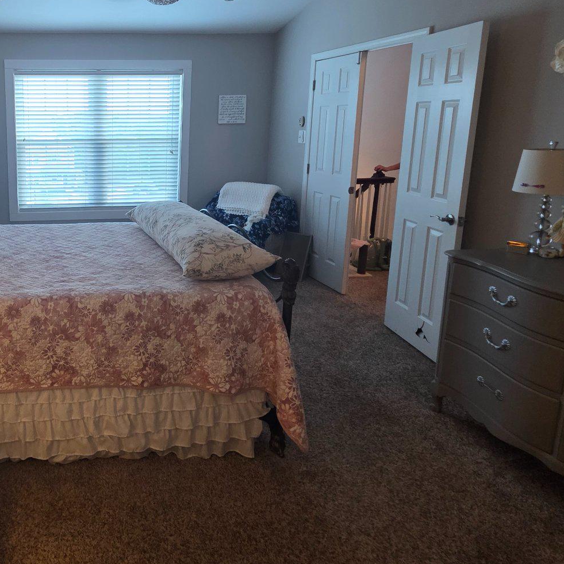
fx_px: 442
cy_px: 199
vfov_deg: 63.7
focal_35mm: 24
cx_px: 63
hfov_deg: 56.7
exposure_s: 1/60
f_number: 1.9
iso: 250
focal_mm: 2.2
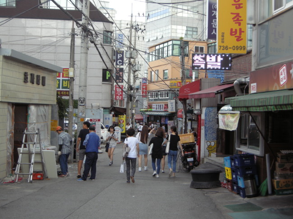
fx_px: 508
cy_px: 110
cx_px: 146
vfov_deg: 24.4
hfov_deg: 32.2
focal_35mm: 60
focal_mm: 12.9
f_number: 3.5
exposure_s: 1/79.4
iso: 64
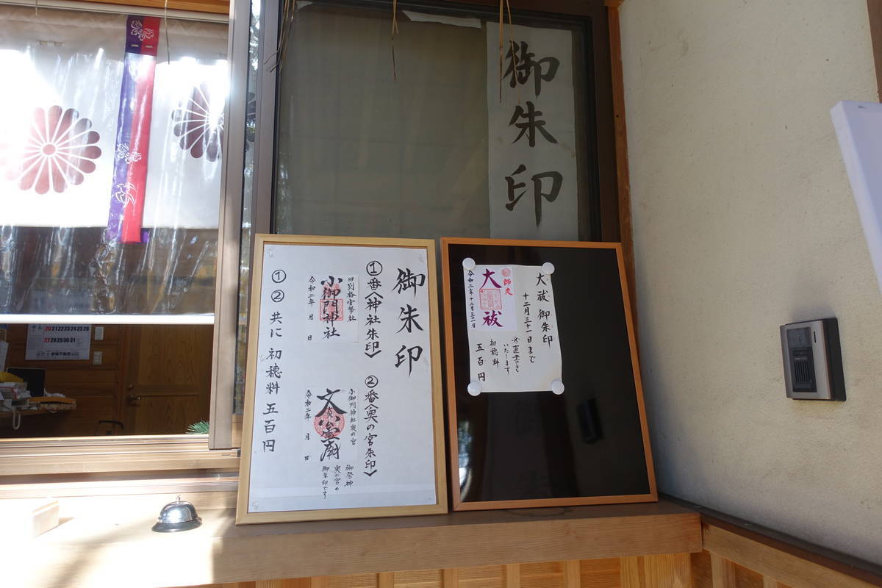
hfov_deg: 73.7
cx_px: 441
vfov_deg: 53.1
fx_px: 588
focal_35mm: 24
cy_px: 294
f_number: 2.8
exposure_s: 1/60
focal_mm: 8.8
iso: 125
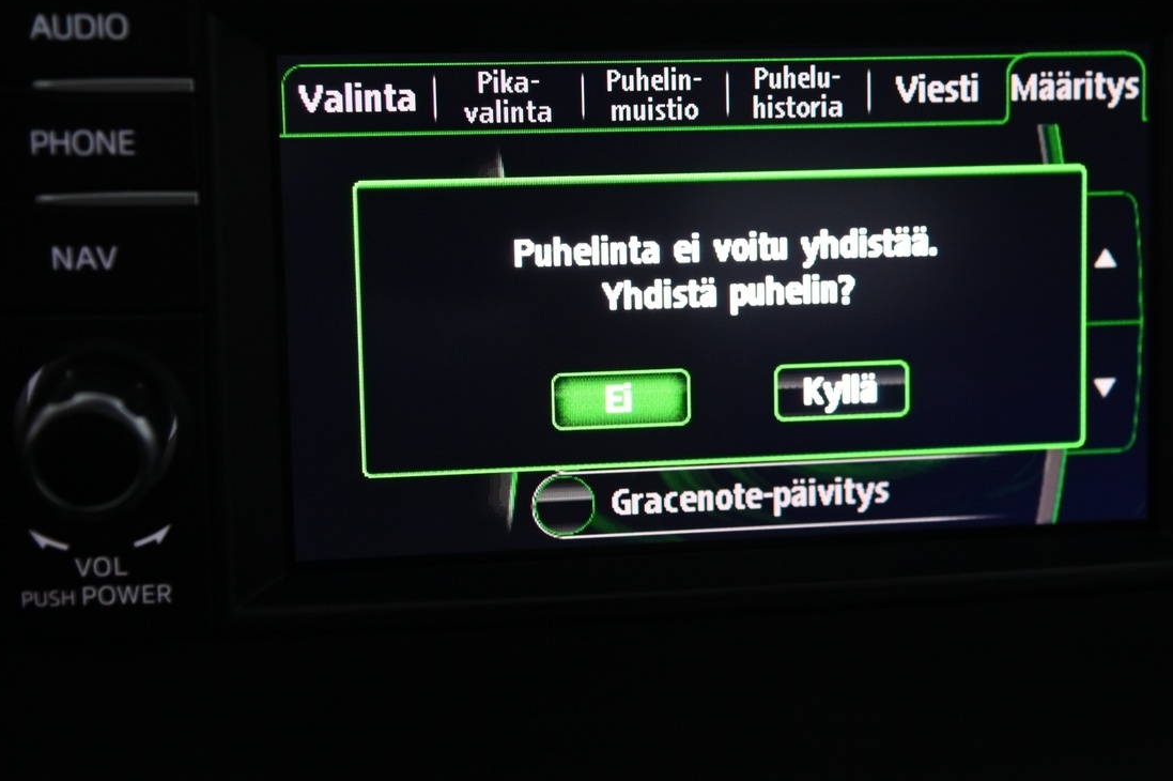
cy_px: 298
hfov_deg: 27.2
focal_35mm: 74
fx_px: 2410
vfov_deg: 18.4
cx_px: 756
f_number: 4
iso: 2000
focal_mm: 50
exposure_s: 1/80
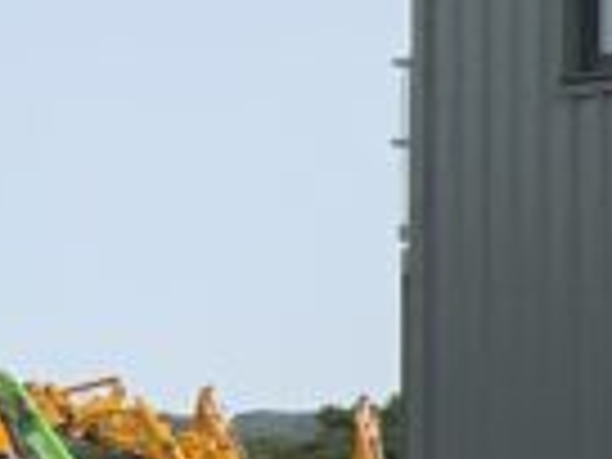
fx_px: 3872
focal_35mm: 219
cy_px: 819
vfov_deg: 6.6
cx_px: 2115
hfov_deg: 7.4
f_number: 1.8
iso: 16
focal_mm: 3
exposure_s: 1/1786
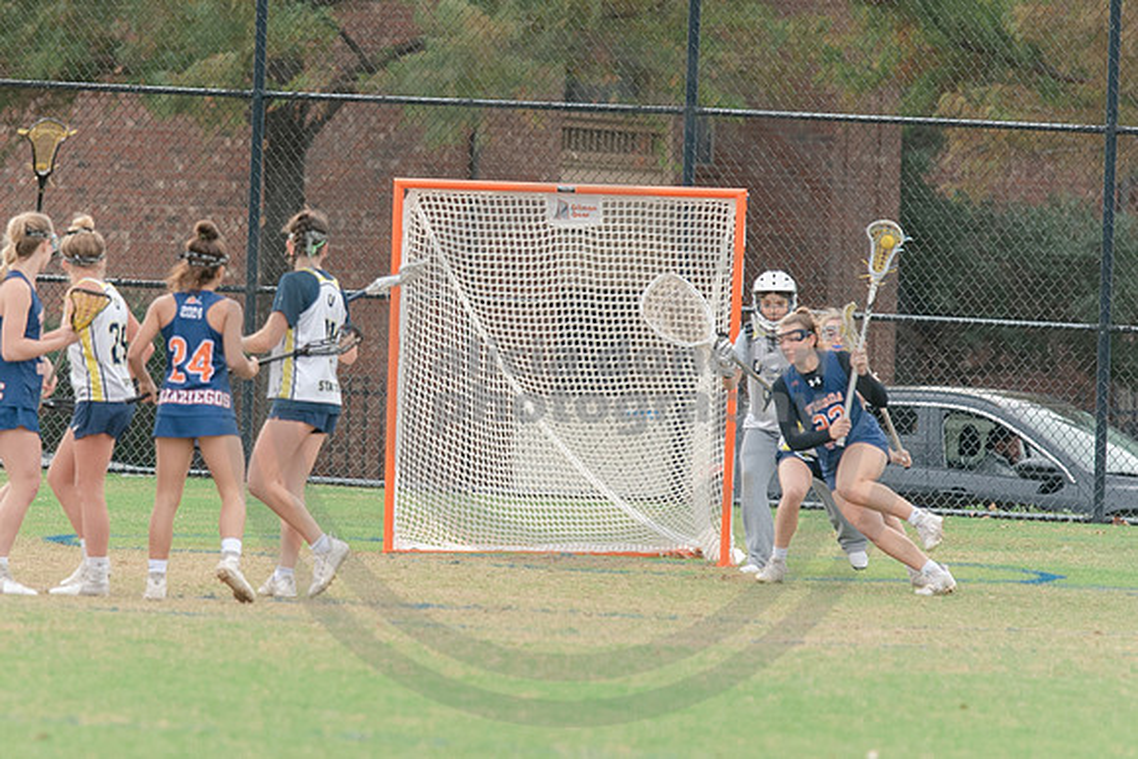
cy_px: 329
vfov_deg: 2.7
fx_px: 16202
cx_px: 412
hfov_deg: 4.0
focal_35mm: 512
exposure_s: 1/1250
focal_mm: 200
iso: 450
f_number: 2.8
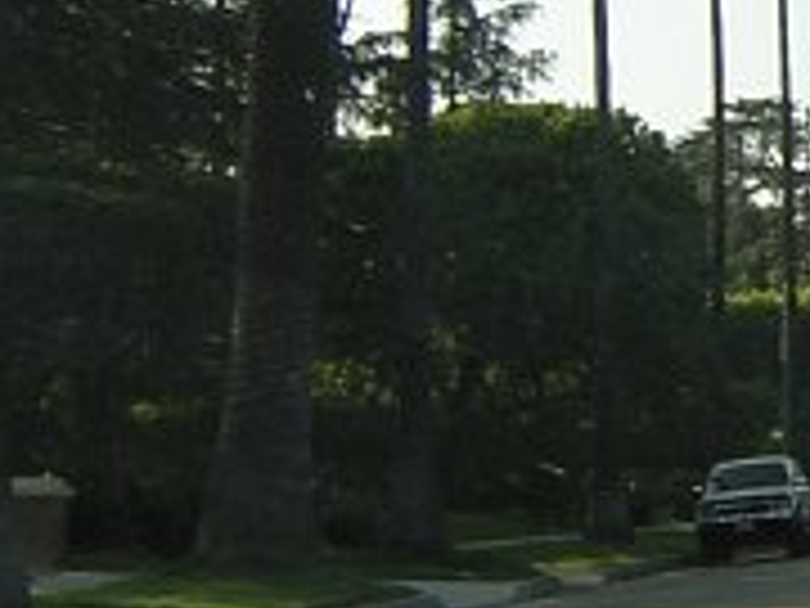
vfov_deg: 11.5
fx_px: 2995
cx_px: 1282
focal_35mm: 128
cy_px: 72
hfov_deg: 14.2
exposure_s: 1/175
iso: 100
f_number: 5.2
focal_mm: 4.7
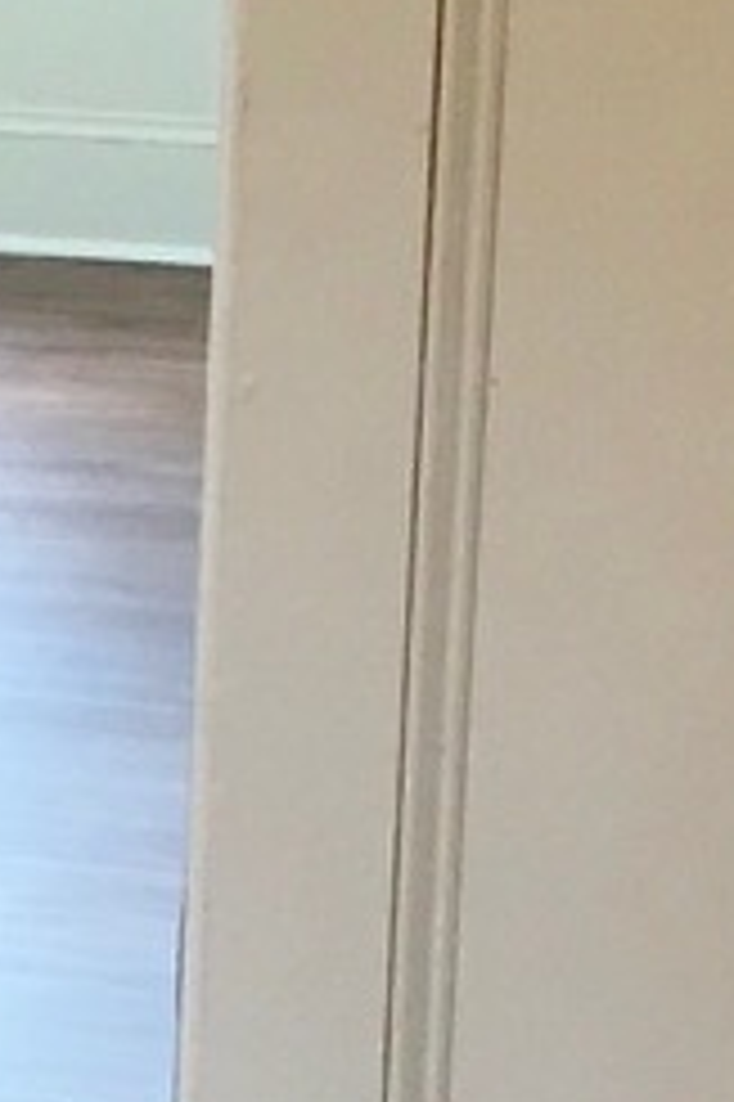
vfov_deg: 8.6
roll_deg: +0.2
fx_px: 7350
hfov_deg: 5.0
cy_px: 247
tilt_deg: -9.1
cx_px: -2378
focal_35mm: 240
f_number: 1.8
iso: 40
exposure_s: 1/20
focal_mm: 3.99
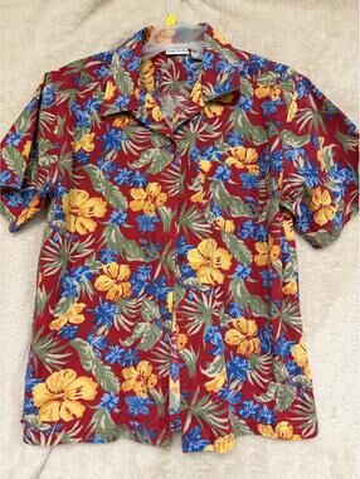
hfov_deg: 53.2
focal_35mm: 26
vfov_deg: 67.2
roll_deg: -4.0
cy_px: 240
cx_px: 180
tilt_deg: -6.9
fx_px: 360
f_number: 1.6
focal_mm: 5.96
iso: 200
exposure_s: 1/60
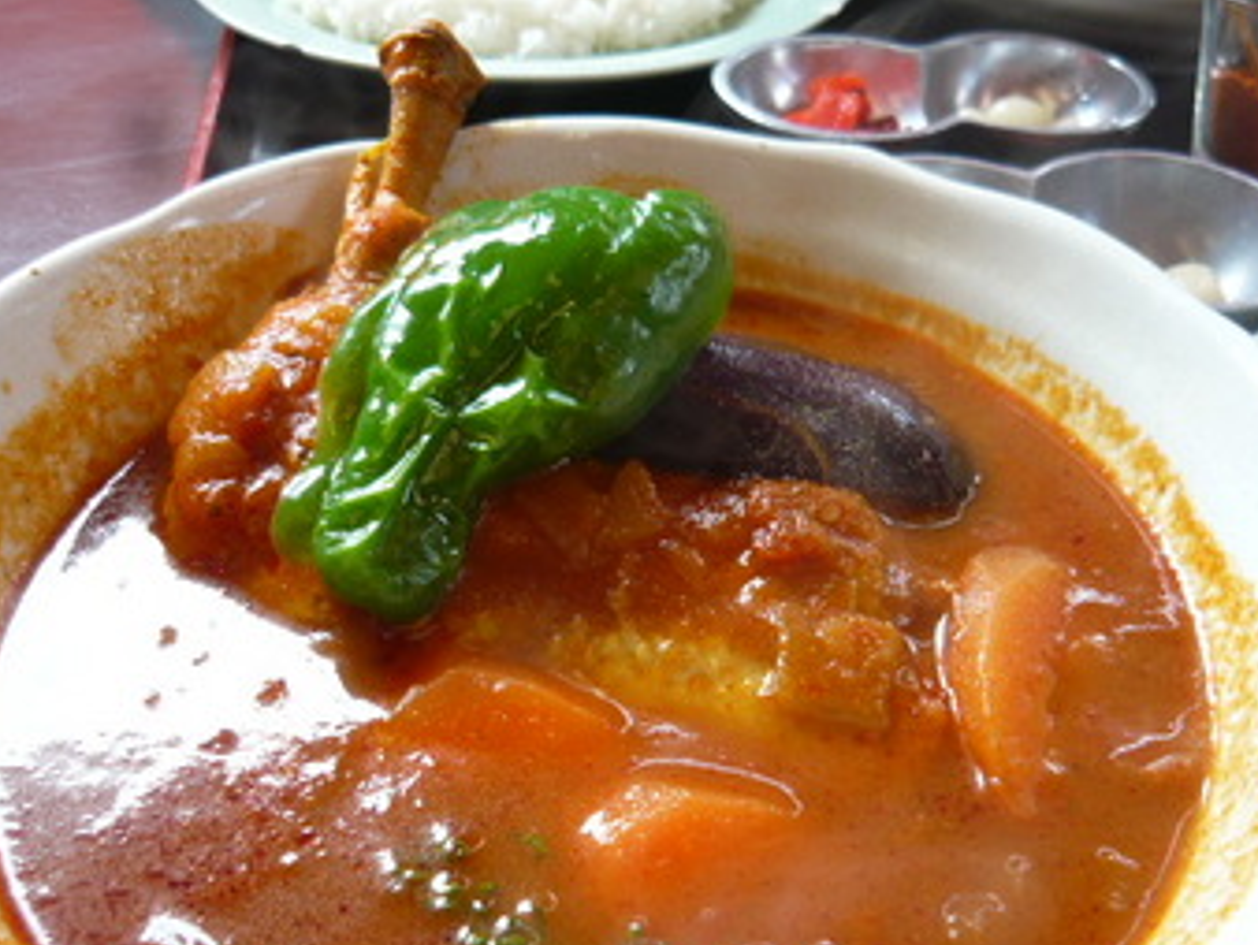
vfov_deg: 35.1
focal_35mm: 41
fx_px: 1491
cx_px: 718
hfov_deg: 45.6
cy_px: 545
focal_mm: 5.5
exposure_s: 1/30
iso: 100
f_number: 2.8
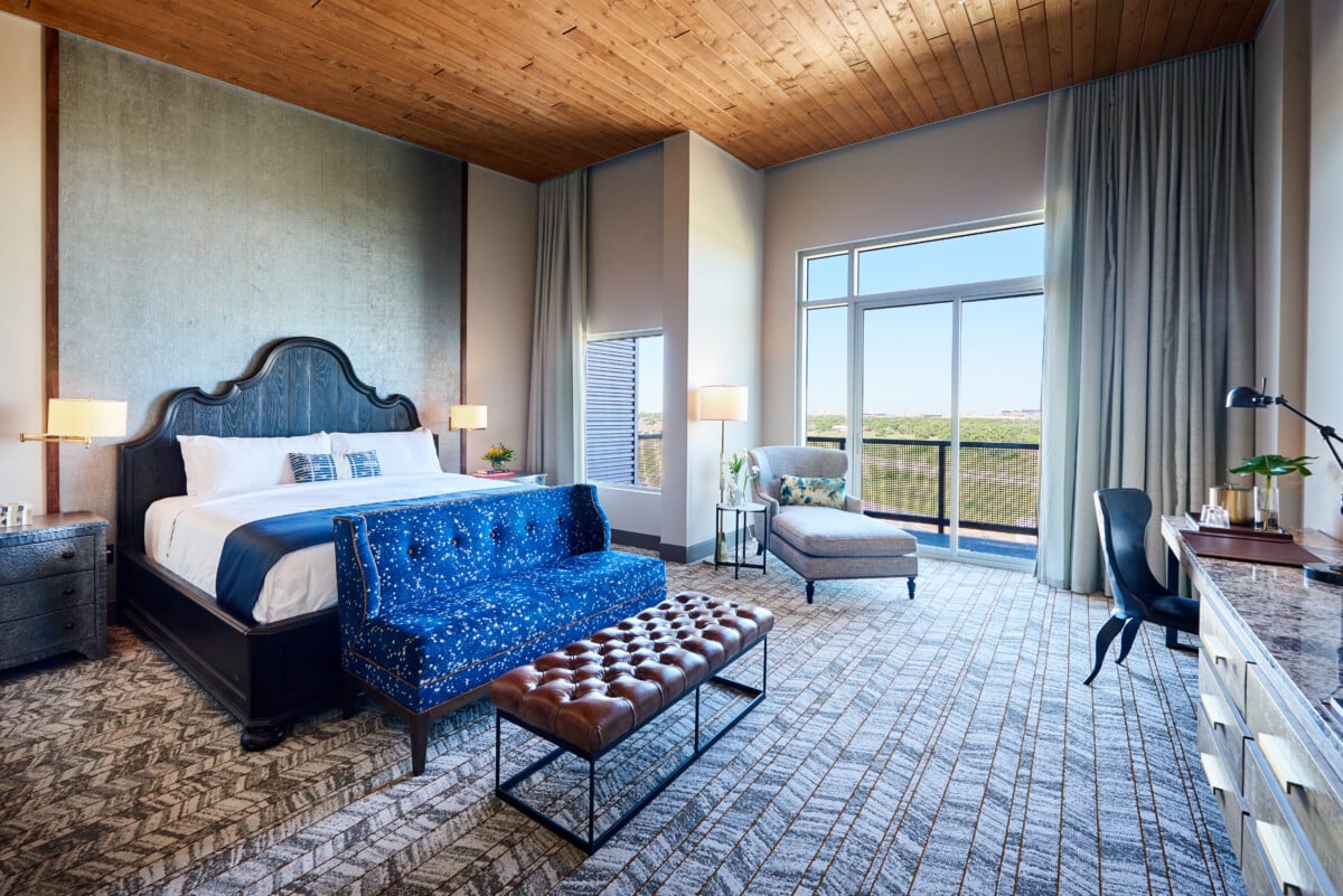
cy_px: 448
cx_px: 672
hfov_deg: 100.4
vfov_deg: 77.4
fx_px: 560
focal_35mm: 15
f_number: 9
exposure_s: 1/4
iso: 250
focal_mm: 15
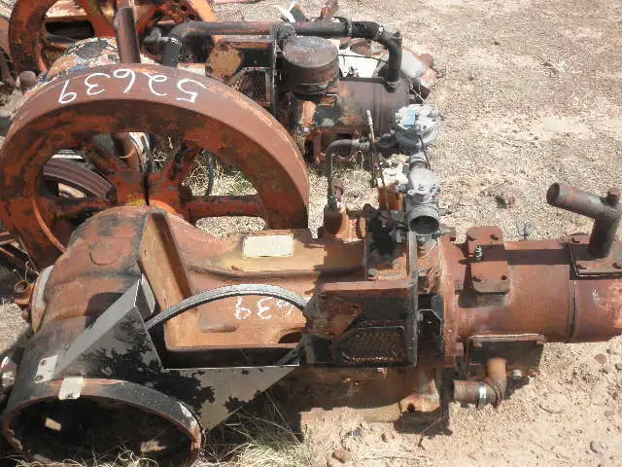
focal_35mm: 44
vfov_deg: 32.9
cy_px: 234
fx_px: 791
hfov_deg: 42.9
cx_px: 311
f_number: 9.6
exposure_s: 1/80
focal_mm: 7.9
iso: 64
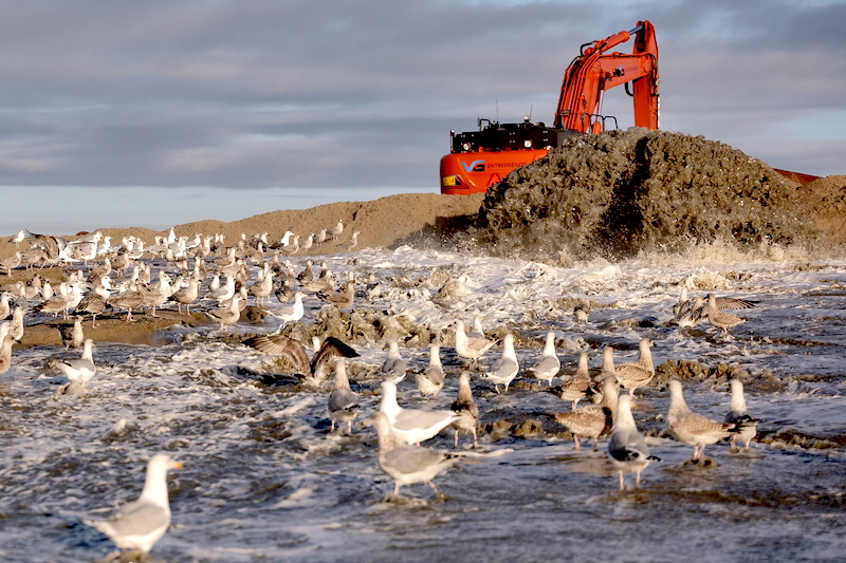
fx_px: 1645
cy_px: 282
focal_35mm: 70
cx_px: 423
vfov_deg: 19.4
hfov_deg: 28.8
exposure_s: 1/2500
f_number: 2.8
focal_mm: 70
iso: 100
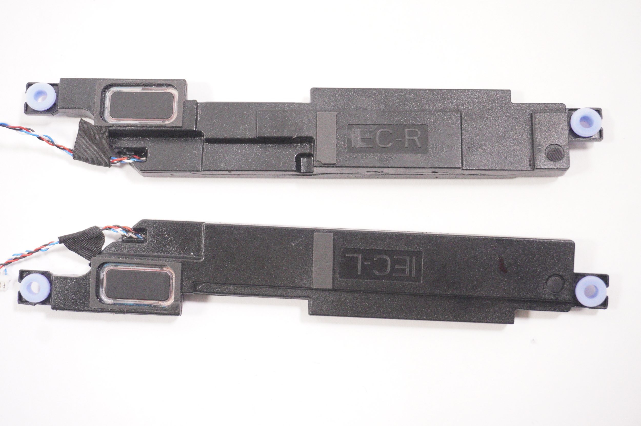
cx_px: 320
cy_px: 213
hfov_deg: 36.9
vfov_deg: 25.0
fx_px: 961
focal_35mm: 54
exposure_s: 1/320
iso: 6400
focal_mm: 36
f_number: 5.6
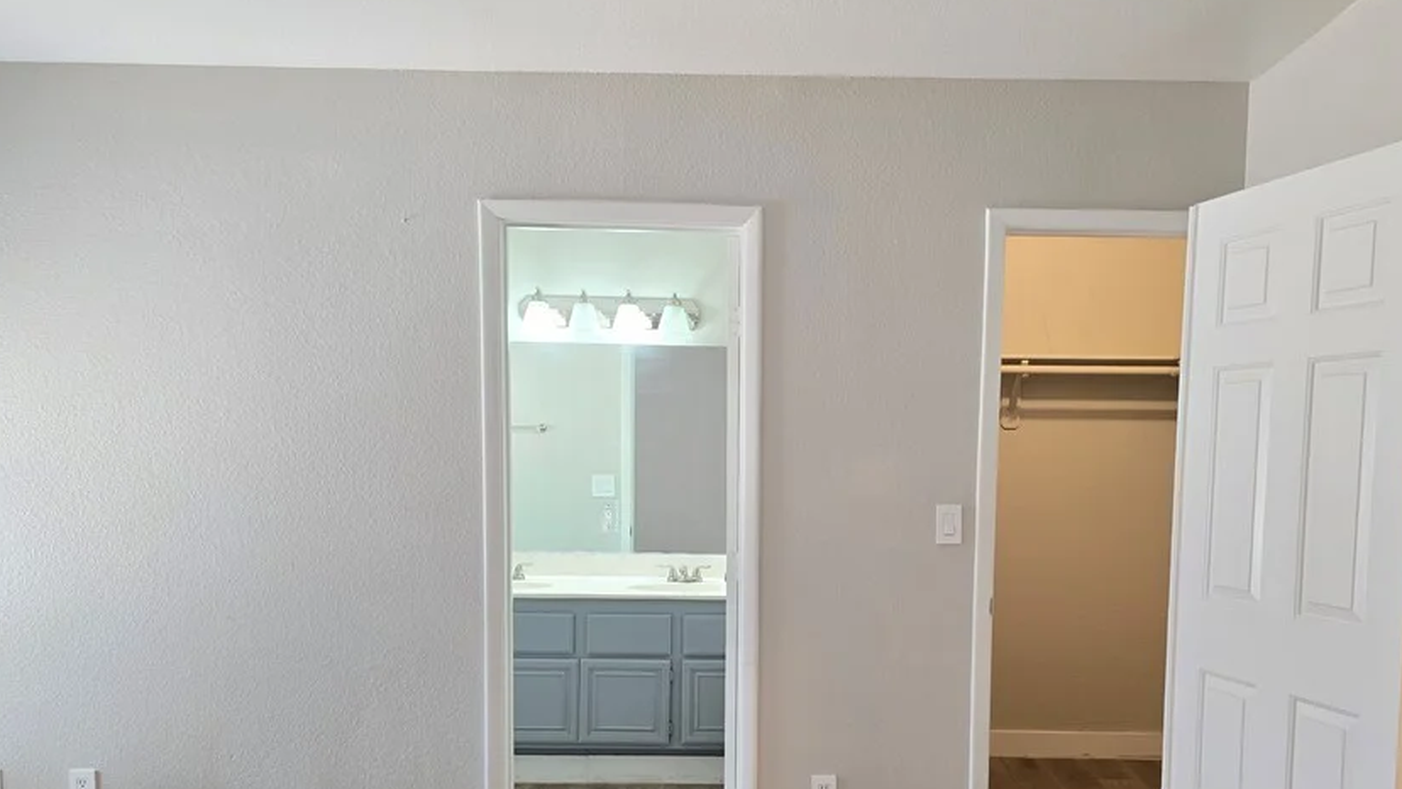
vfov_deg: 37.1
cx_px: 767
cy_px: 571
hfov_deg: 62.5
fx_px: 1153
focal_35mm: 31
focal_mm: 6.3
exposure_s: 1/120
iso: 400
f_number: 1.7
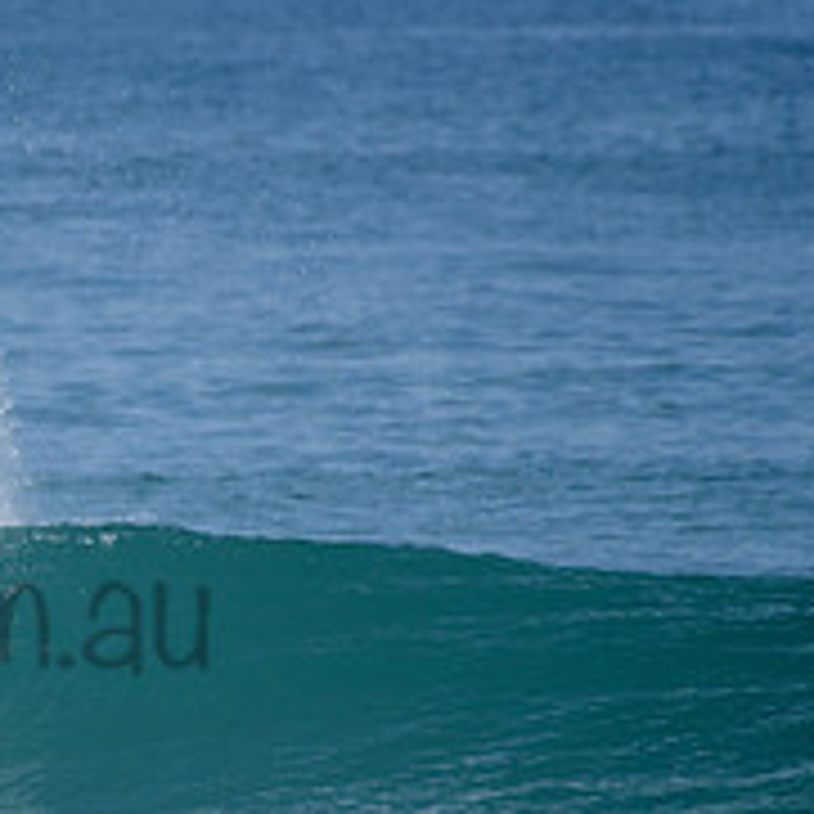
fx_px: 36155
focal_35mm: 1359
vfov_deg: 1.3
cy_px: 564
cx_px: -265
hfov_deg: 1.3
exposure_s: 1/2000
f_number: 5.6
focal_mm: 500
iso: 160
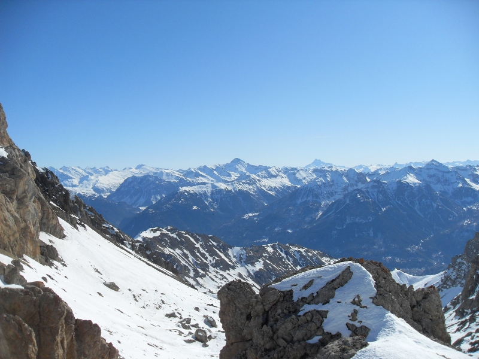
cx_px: 240
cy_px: 180
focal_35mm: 35
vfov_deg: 40.7
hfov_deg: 52.6
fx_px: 484
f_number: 7
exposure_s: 1/500
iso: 80
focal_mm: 6.3
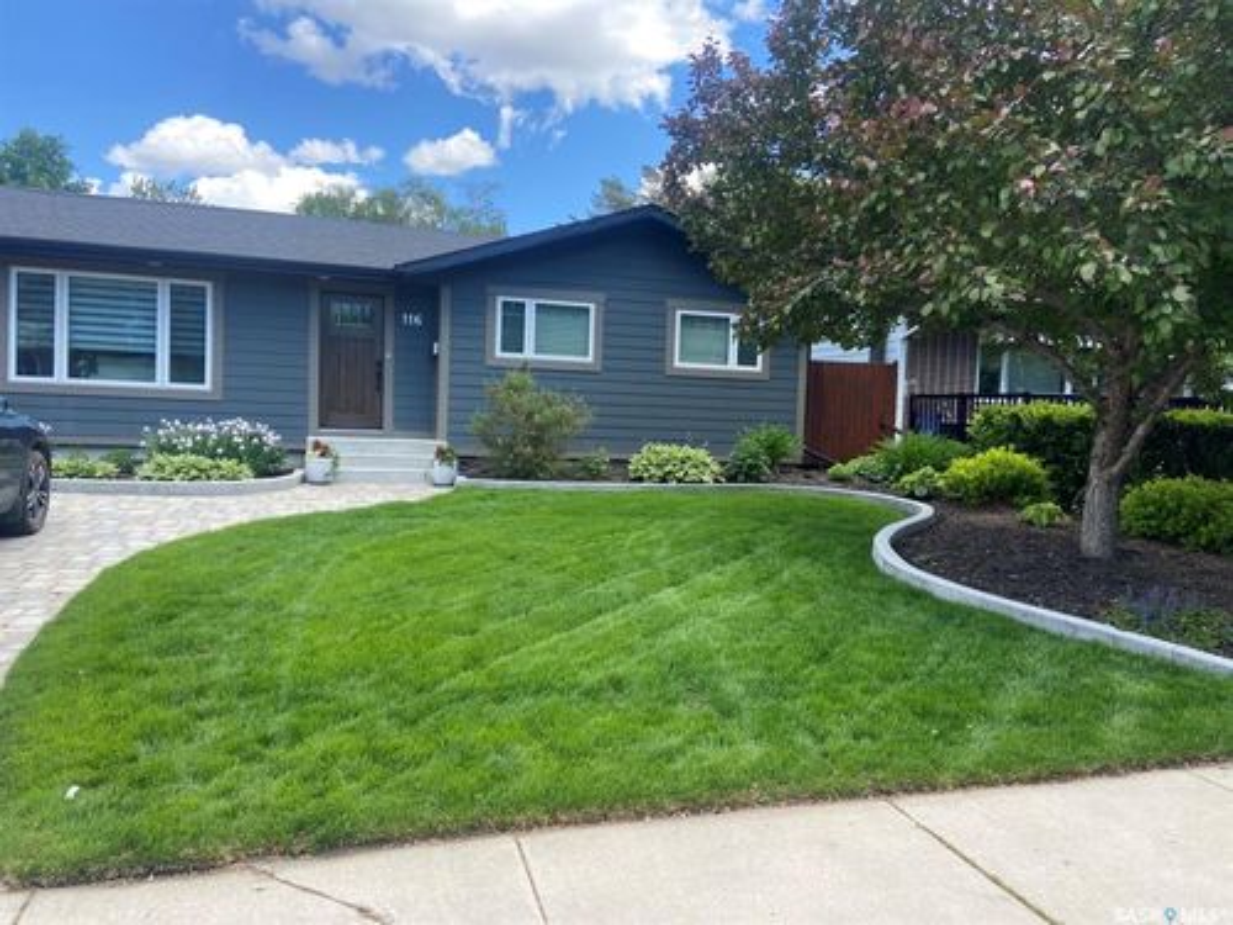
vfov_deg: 53.1
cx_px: 616
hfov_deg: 67.3
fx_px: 926
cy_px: 462
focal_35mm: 26
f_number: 1.8
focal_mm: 4.25
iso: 32
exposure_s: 1/560
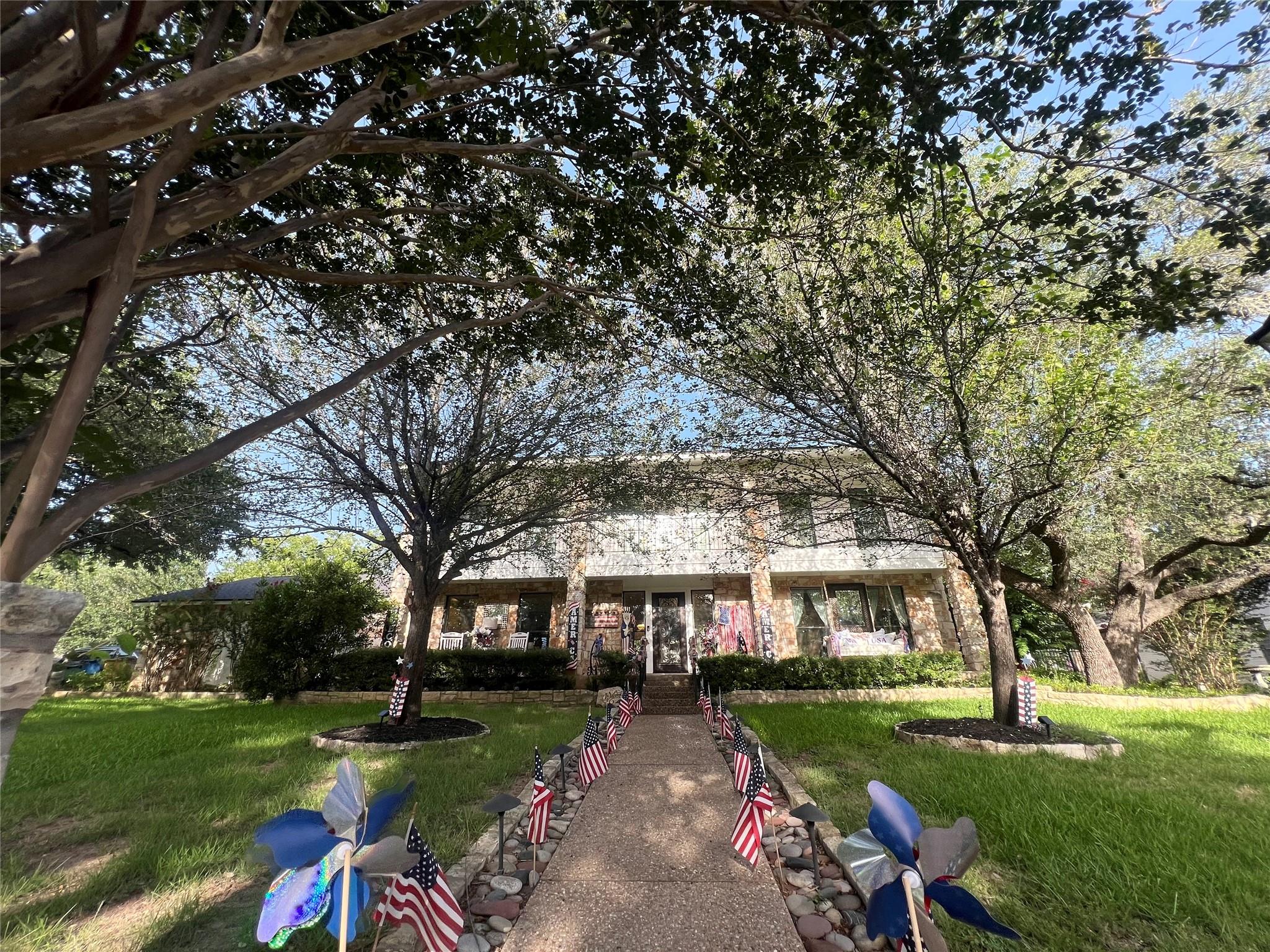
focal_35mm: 13
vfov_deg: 89.9
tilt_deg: +24.9
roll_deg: +1.2
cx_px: 635
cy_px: 476
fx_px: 477
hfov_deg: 106.2
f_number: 1.8
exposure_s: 1/292
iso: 32
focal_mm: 1.57
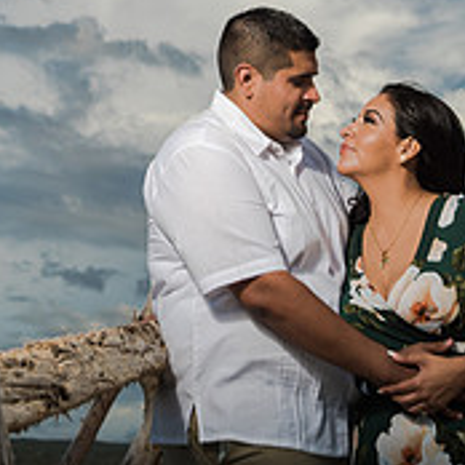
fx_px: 1505
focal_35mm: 99
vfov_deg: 17.1
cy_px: -15
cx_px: 21
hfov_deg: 17.2
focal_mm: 35
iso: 100
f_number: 5.6
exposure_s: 1/250
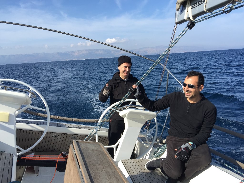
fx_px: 204
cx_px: 122
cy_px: 92
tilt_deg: -9.4
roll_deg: +3.4
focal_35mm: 29
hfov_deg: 61.7
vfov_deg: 48.2
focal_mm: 4.15
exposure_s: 1/1647
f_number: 2.2
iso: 32
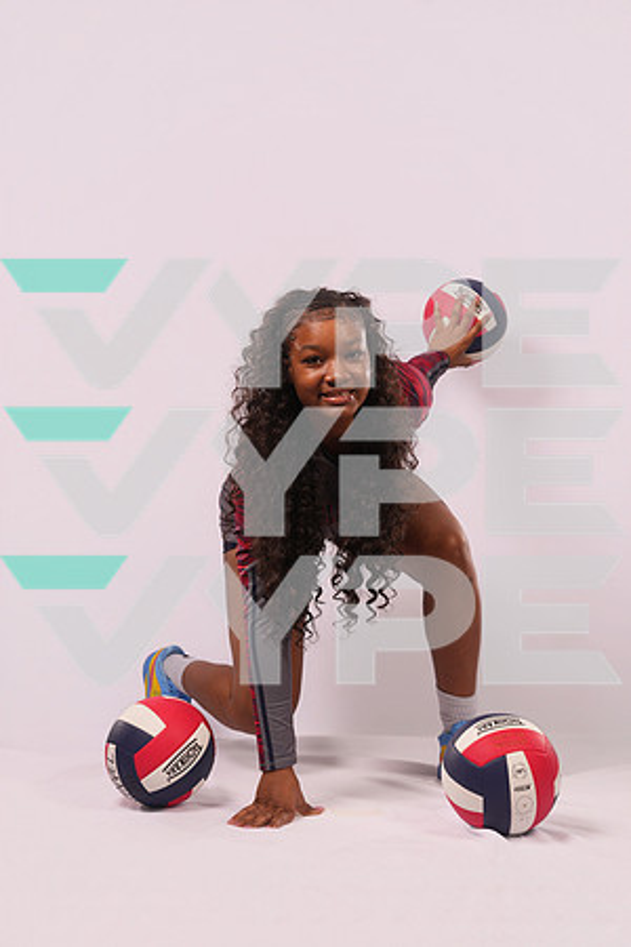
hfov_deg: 26.0
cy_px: 474
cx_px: 316
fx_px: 1367
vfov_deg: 38.2
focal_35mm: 52
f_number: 6.3
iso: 200
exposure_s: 1/100
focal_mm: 52
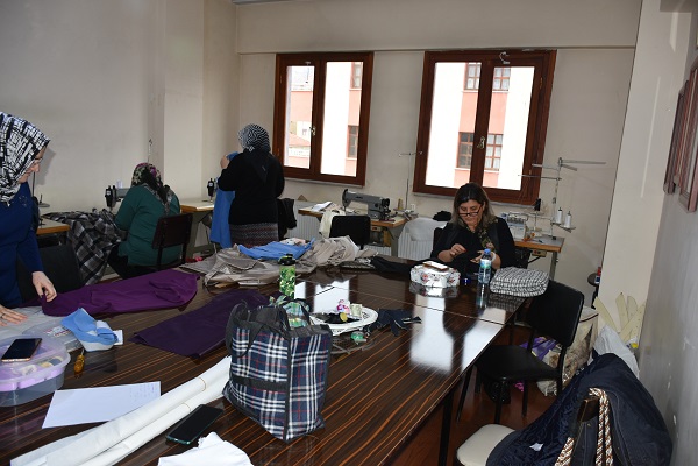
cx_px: 349
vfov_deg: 47.9
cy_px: 233
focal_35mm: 27
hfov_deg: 67.4
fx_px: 523
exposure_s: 1/60
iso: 400
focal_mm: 18
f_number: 3.5
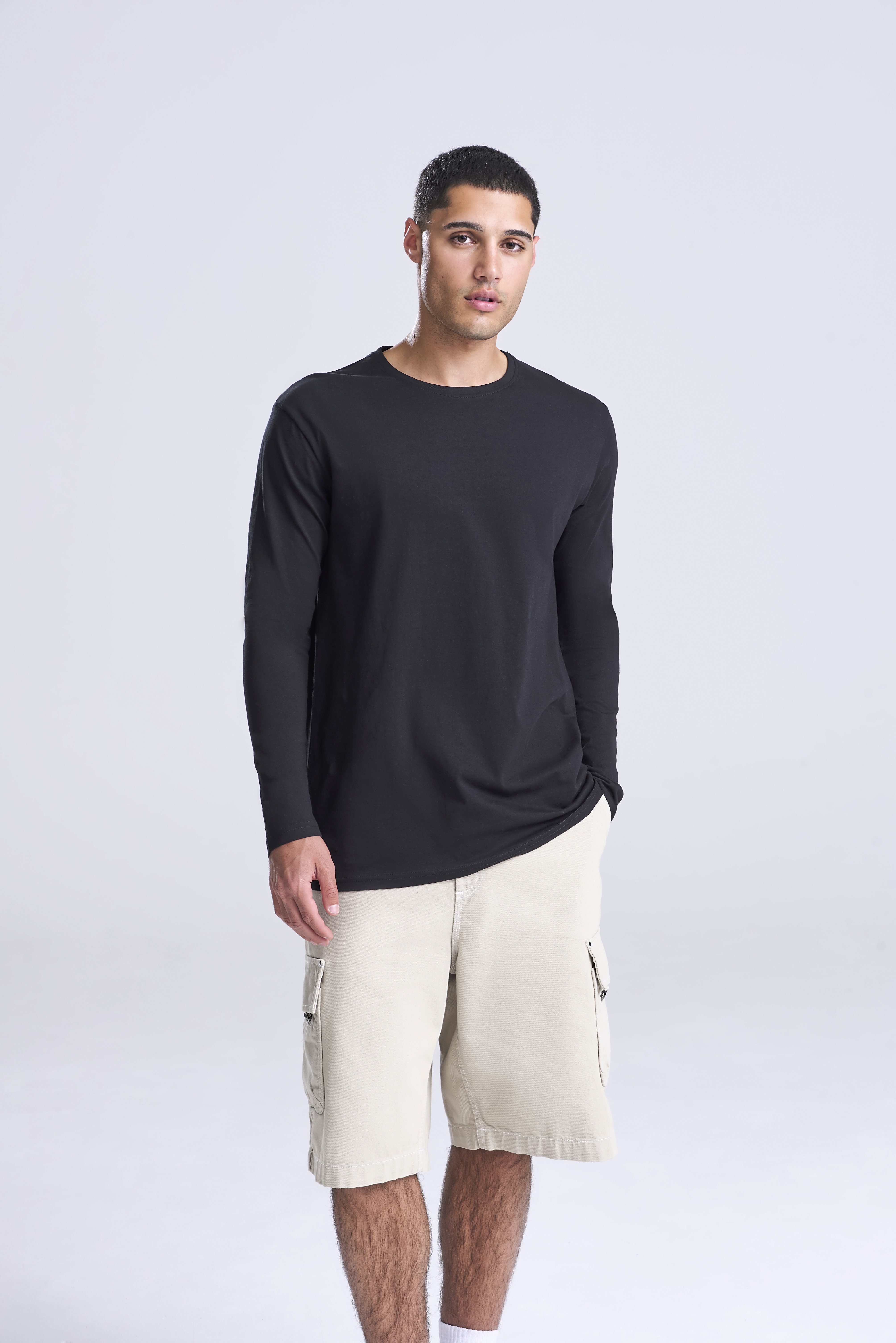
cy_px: 672
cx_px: 448
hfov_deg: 13.4
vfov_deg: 20.0
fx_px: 3804
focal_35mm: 102
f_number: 10
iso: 400
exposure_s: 1/160
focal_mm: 102
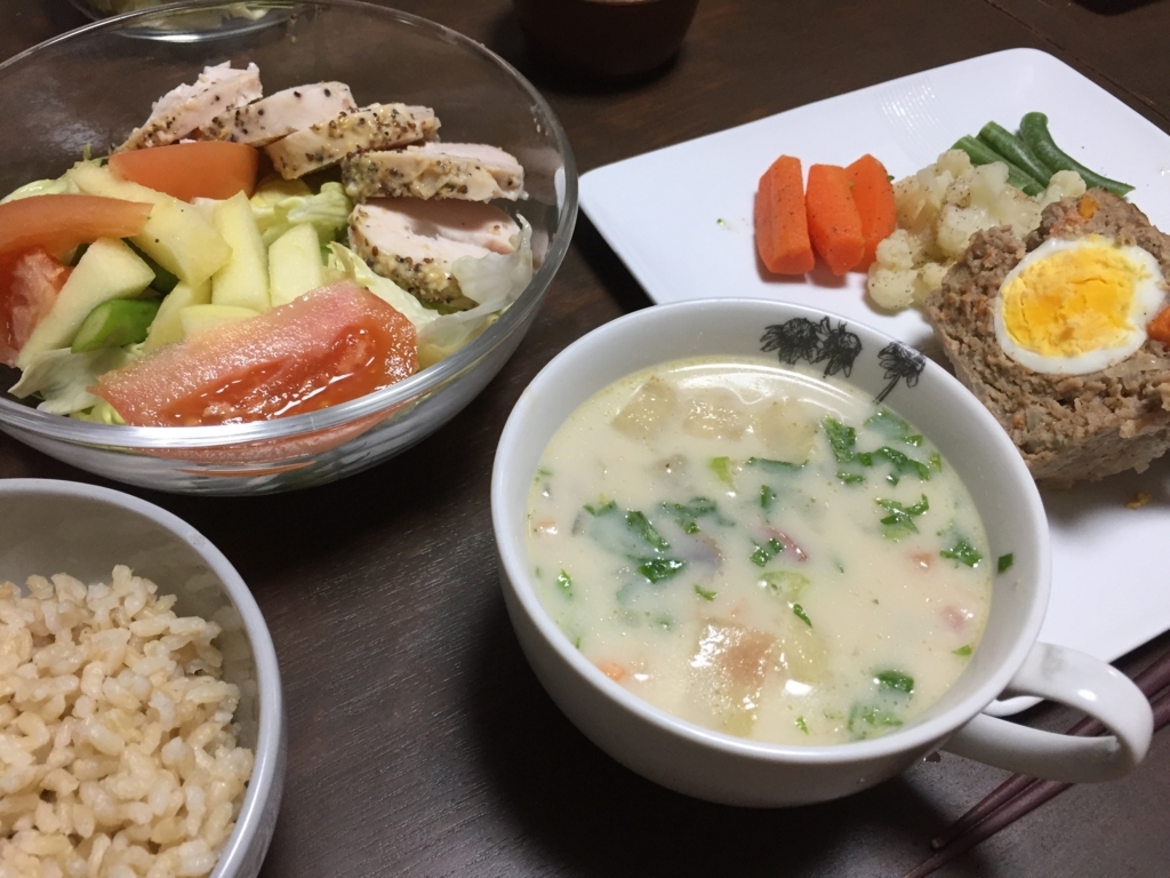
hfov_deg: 61.7
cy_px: 439
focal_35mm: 29
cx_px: 585
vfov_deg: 48.2
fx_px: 980
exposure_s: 1/30
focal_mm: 4.15
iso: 50
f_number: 2.2
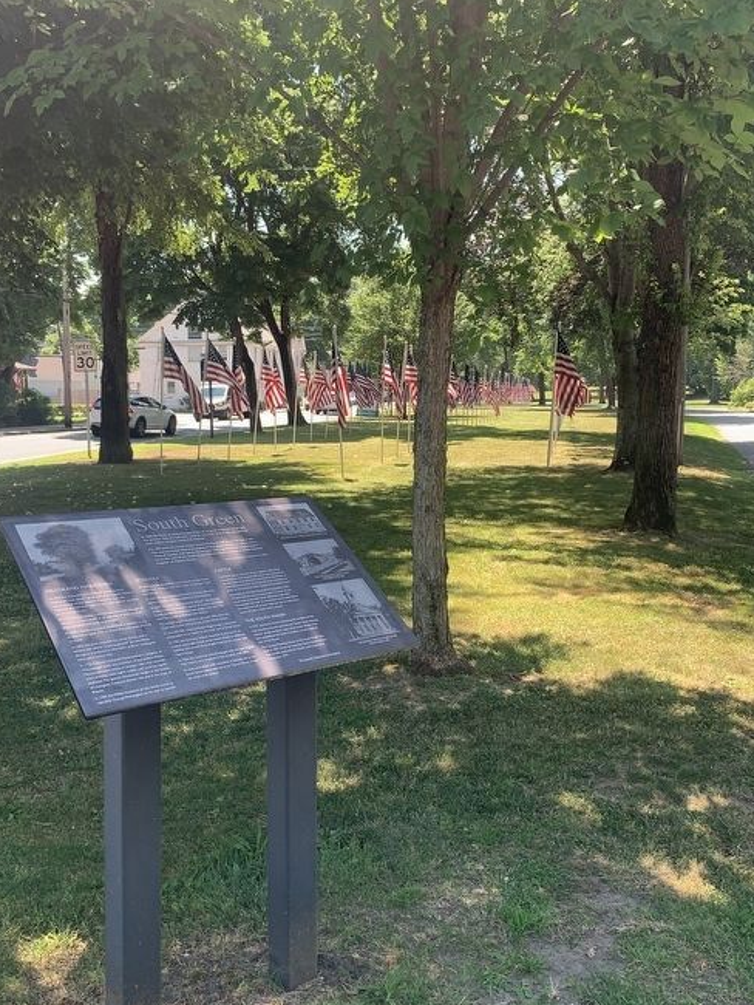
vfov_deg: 56.8
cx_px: 355
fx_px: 929
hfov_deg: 44.2
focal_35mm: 32
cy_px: 490
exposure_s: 1/267
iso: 25
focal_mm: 4.25
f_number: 1.8
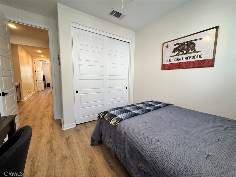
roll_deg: -0.4
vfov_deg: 85.7
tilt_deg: -6.7
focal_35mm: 14
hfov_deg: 102.1
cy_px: 88
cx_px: 118
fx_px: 95
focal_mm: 2.22
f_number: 2.2
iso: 200
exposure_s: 1/120
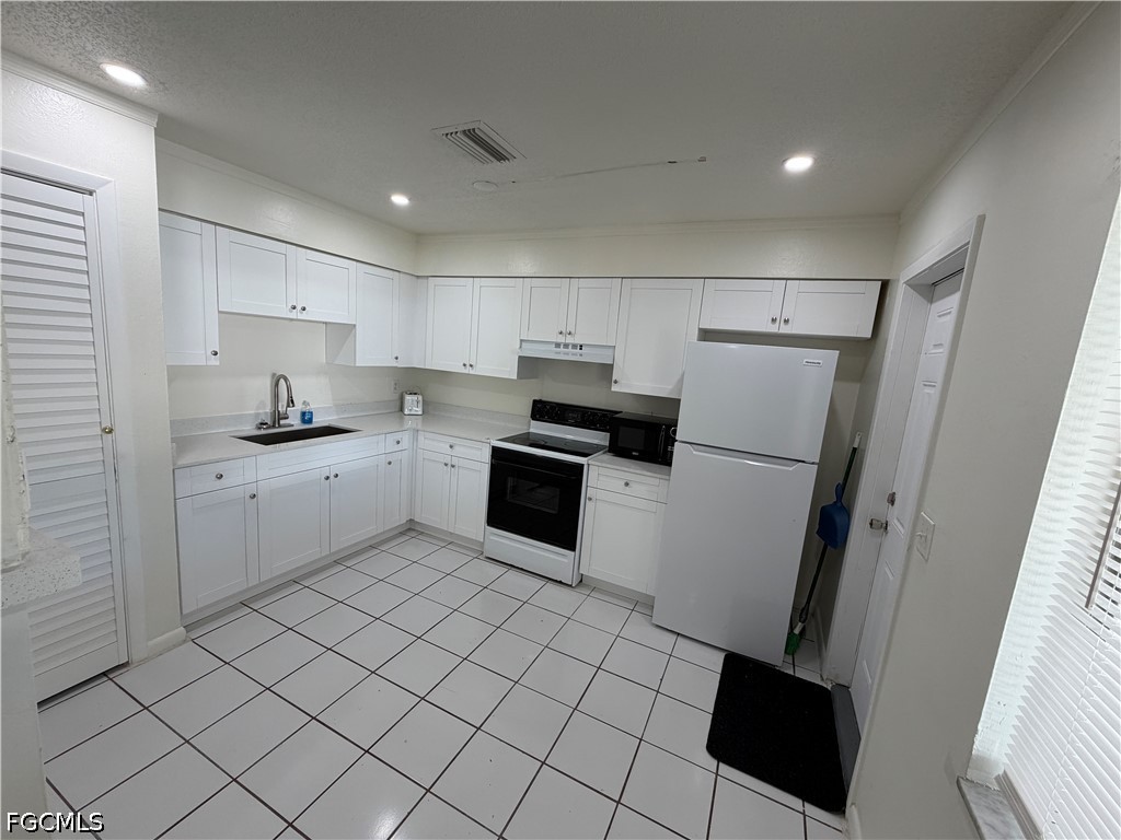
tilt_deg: -9.4
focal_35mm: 14
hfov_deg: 102.1
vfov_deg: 85.7
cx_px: 560
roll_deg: -3.7
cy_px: 420
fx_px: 453
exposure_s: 1/121
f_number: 2.2
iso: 100
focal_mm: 2.22
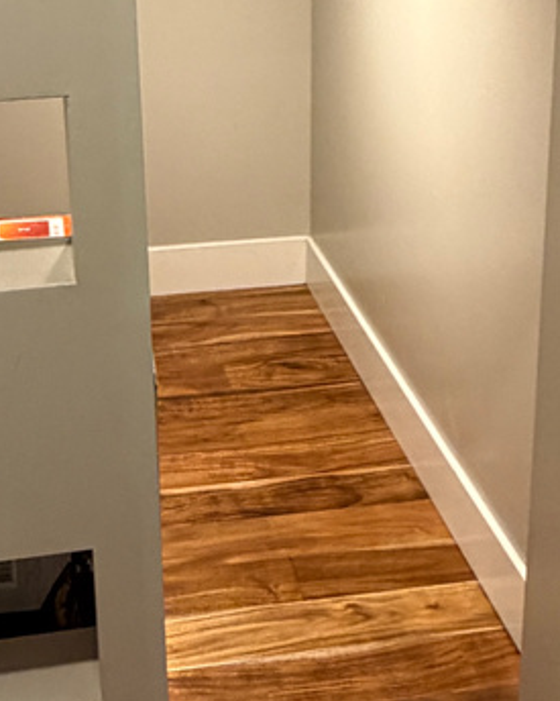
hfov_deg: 24.9
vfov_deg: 30.2
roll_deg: +0.6
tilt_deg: -13.8
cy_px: 141
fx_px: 1264
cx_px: 234
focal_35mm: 61
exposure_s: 1/60
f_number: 2.2
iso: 320
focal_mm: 2.22
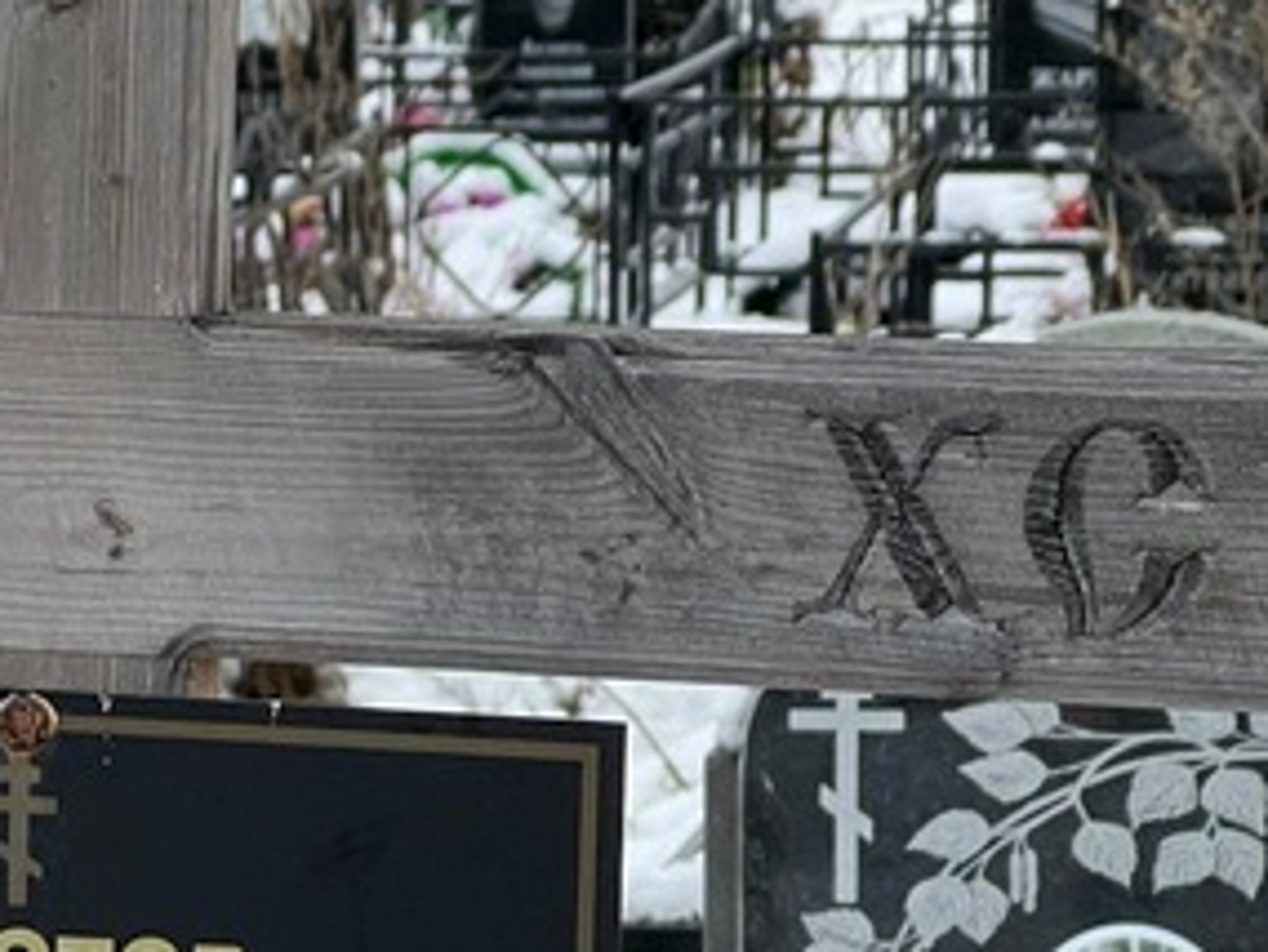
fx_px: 7916
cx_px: 44
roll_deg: +0.0
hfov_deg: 9.1
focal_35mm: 216
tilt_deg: -12.2
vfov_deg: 6.8
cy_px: 1228
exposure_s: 1/99
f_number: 2.8
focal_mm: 9
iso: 50
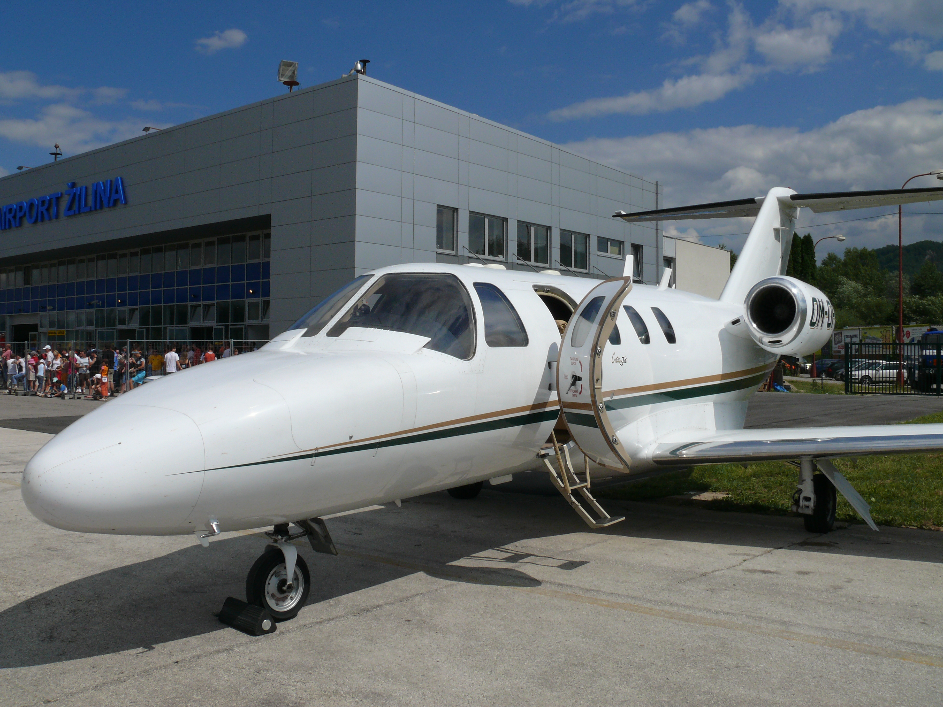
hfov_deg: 52.6
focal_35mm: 35
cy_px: 354
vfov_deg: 40.7
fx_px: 953
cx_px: 472
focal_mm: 7.4
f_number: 7.1
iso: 100
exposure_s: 1/1300
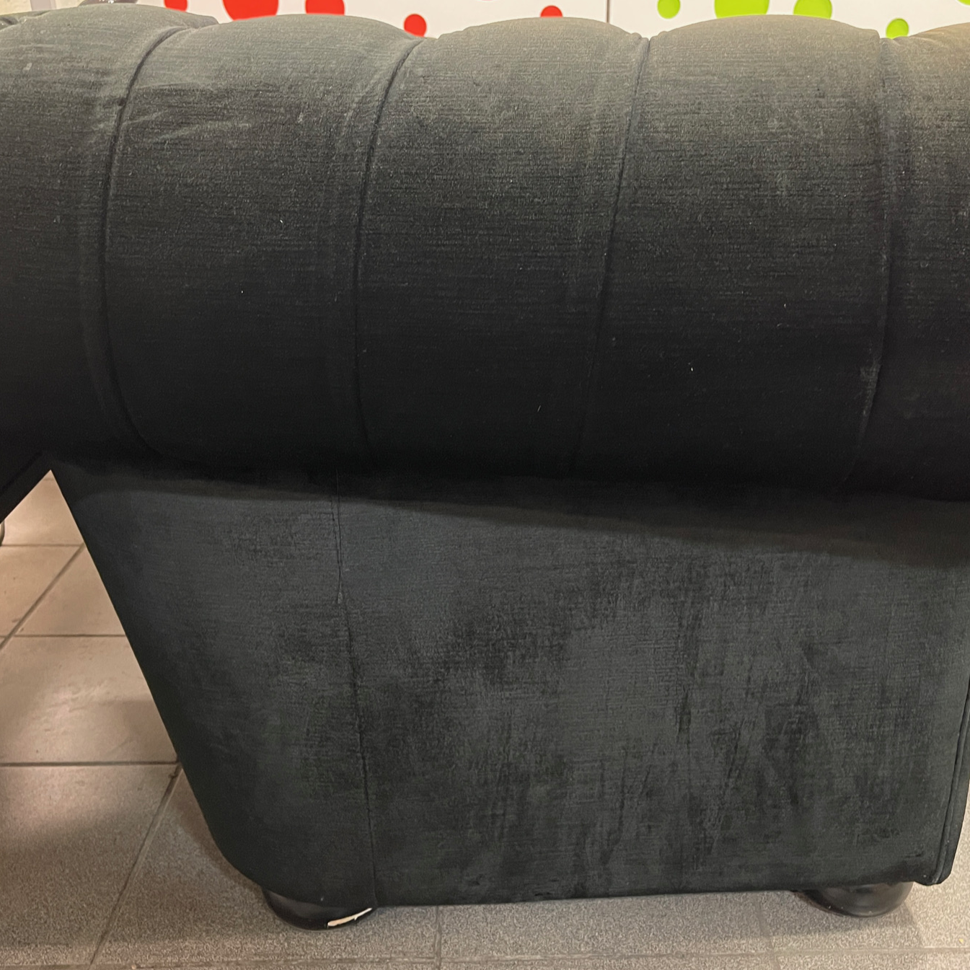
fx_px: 1110
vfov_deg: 47.2
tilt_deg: -24.0
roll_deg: -0.8
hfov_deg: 47.2
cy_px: 517
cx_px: 534
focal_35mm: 35
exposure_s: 1/25
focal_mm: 5.1
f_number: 1.6
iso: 640
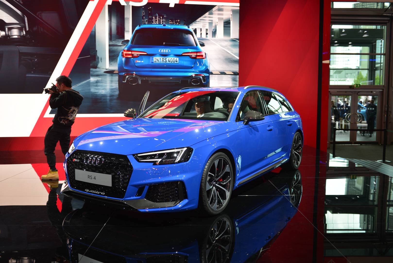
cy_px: 132
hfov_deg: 58.7
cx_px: 196
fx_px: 349
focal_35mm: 32
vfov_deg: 41.1
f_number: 3.2
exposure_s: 1/60
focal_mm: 32
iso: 110
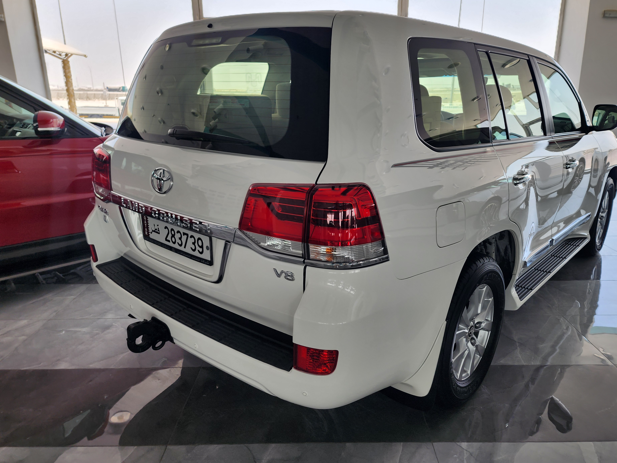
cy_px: 218
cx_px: 332
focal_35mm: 25
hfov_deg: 69.3
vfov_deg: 54.8
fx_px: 446
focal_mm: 6.4
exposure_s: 1/184
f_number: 1.8
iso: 12
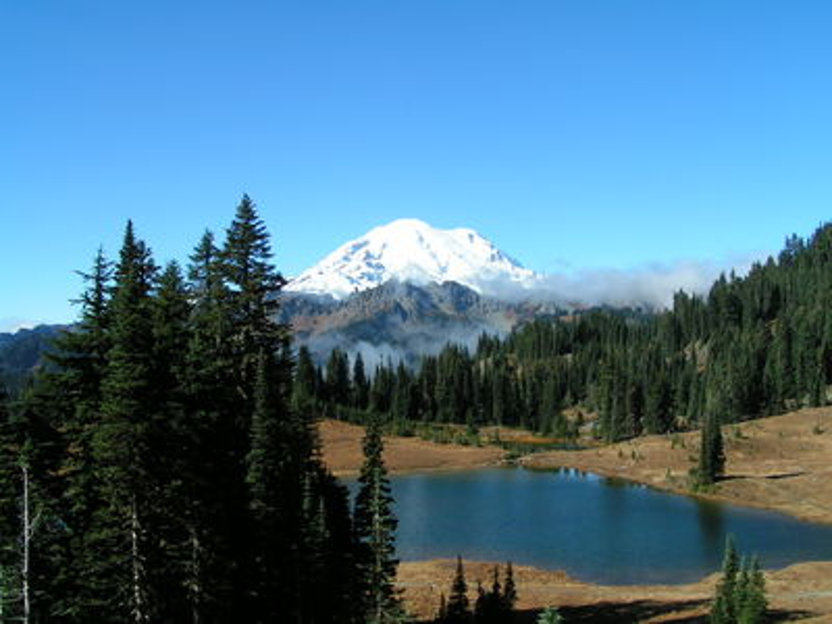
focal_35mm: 38
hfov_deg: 49.0
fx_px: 913
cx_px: 416
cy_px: 312
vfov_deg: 37.7
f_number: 5.6
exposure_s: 1/400
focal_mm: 5.8
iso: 50
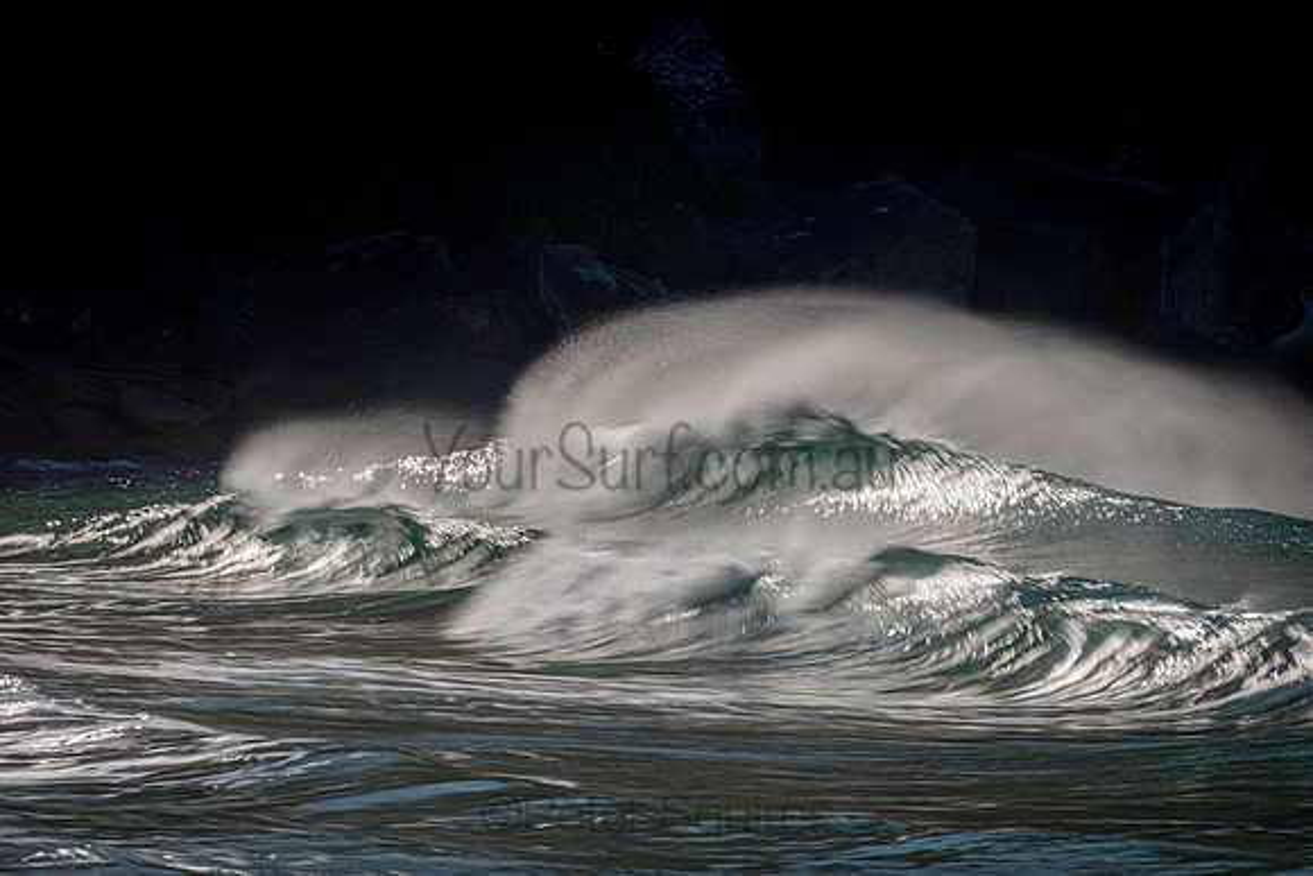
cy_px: 339
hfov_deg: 3.7
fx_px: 20561
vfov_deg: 2.4
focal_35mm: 564
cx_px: 509
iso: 31
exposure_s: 1/15
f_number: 22
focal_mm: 460
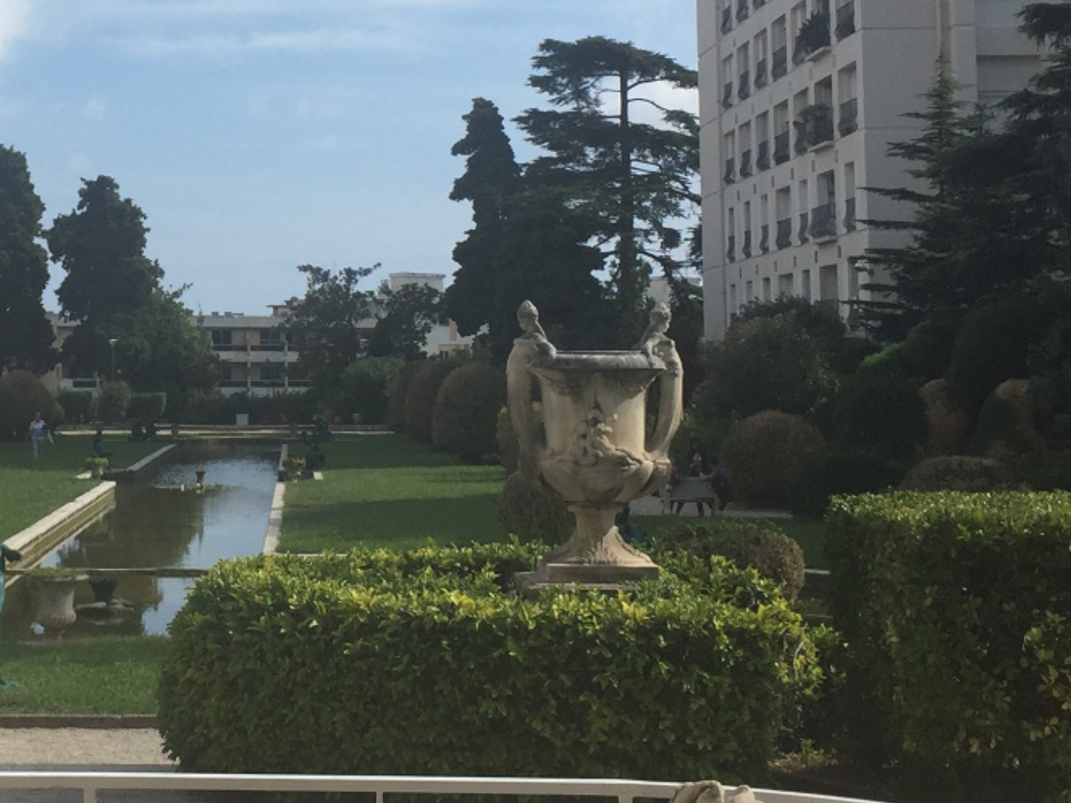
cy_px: 139
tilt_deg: +6.3
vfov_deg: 20.7
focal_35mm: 70
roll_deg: -0.9
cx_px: 136
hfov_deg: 26.9
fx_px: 2165
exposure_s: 1/2475
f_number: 2.2
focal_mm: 4.15
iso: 32
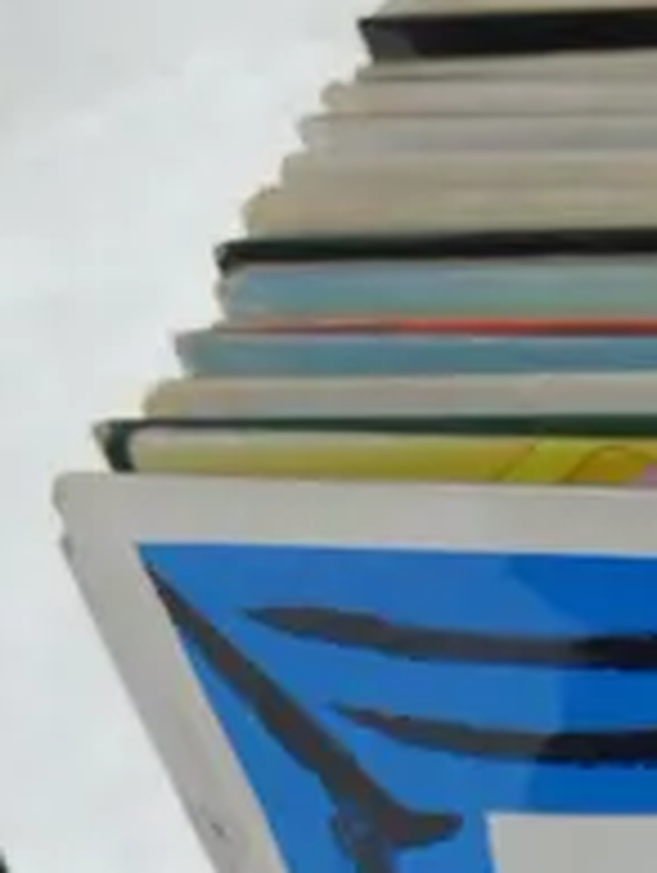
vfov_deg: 7.7
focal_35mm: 253
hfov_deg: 5.6
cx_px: 1652
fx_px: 6388
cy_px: 1328
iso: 1000
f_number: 5.2
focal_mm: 24
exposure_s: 1/60
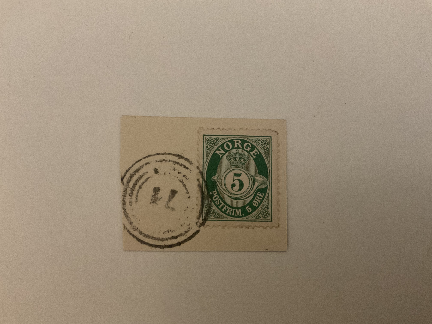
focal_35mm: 29
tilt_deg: -82.8
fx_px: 362
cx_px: 216
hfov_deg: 61.7
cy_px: 162
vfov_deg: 48.2
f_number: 1.8
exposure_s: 1/40
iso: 320
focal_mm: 3
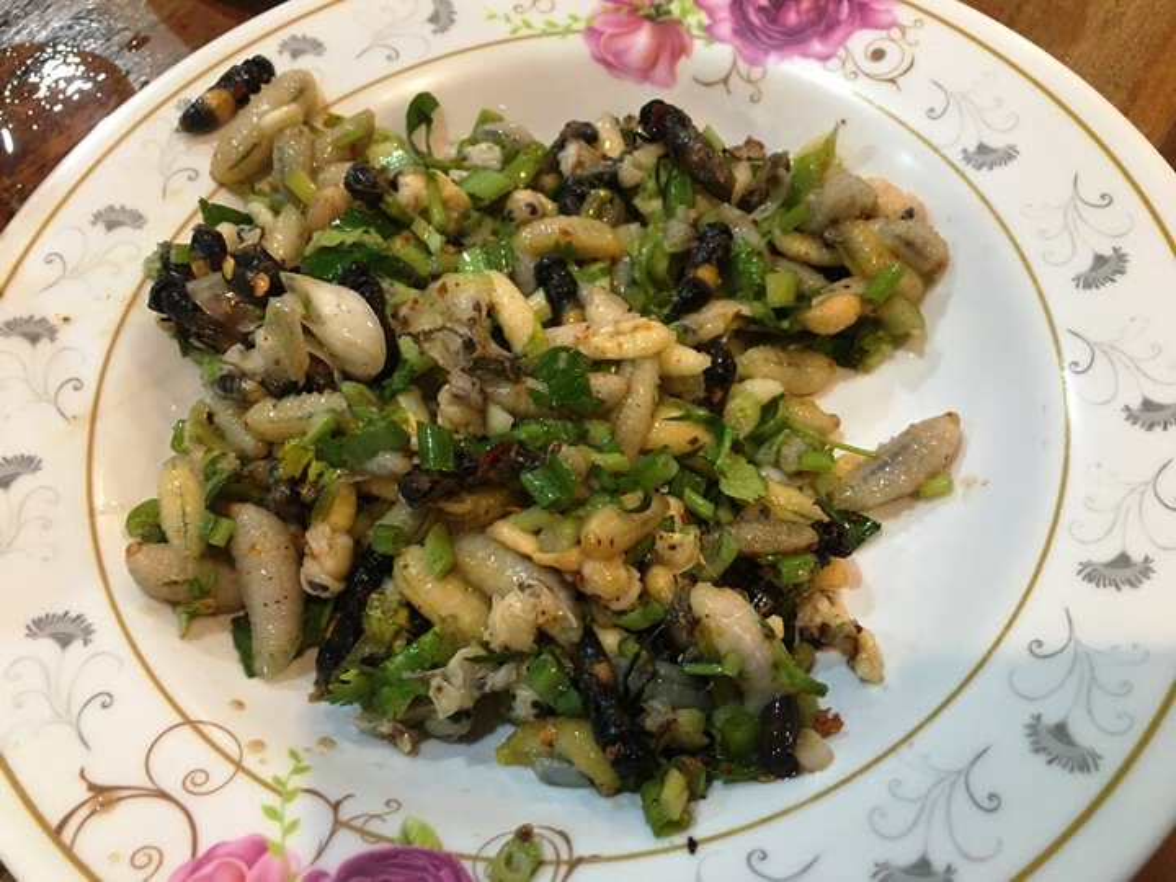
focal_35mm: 29
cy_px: 441
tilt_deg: -60.8
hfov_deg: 61.7
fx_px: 985
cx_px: 588
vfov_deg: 48.2
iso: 100
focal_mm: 4.15
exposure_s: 1/10
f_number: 2.2
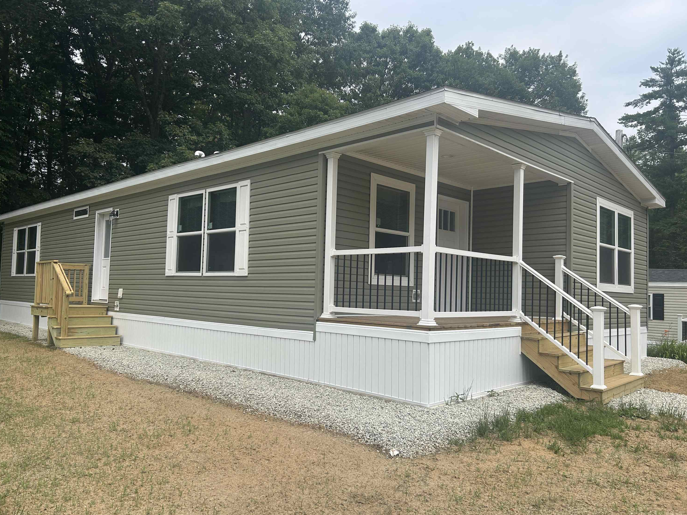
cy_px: 262
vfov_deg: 51.4
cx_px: 336
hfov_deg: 65.3
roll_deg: -0.8
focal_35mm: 27
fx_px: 536
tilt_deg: +1.6
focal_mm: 5.7
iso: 50
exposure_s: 1/3968
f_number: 1.5
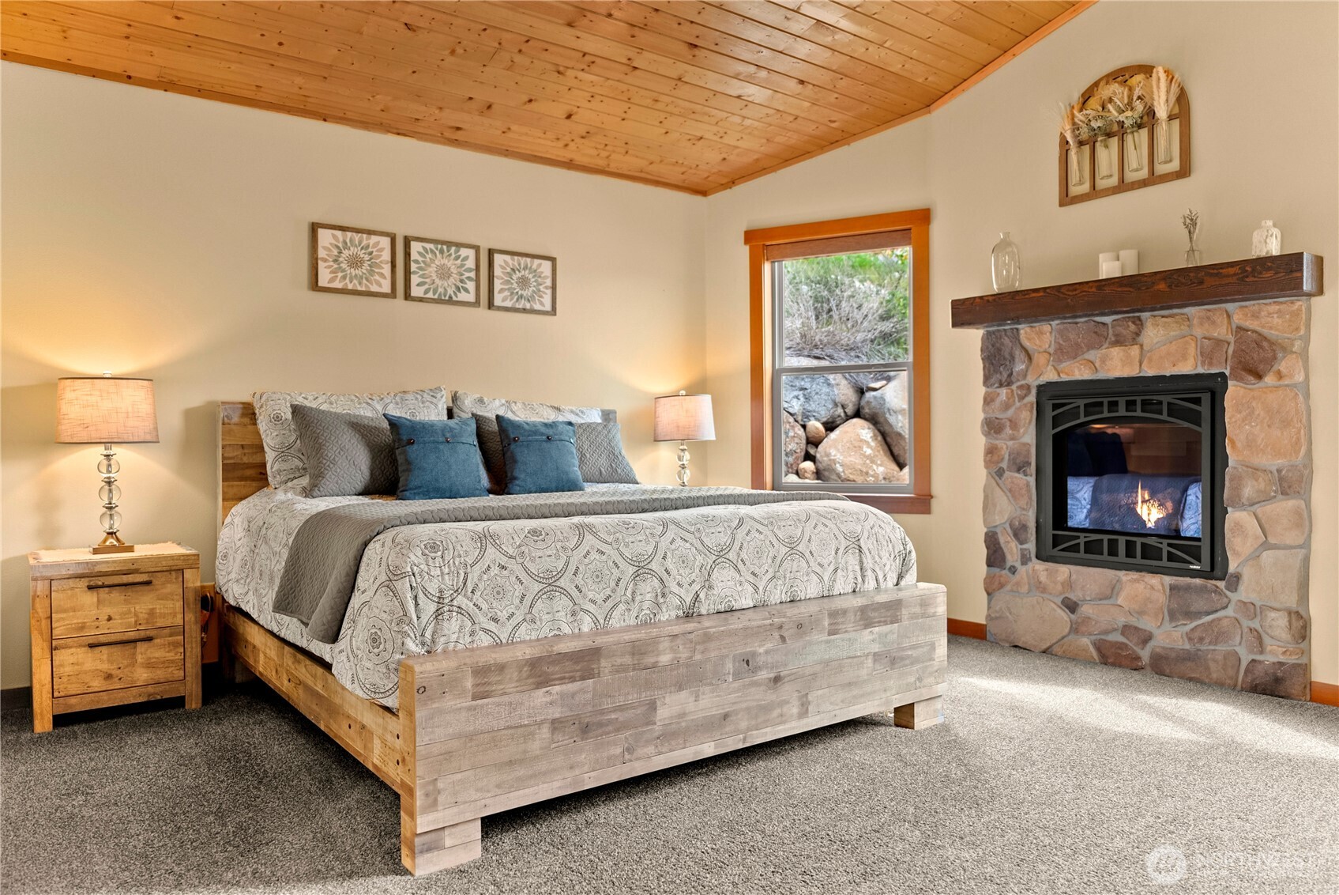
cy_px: 448
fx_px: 893
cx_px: 670
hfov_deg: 73.7
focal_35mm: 24
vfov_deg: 53.2
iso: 400
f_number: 2.8
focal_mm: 24
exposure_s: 1/15
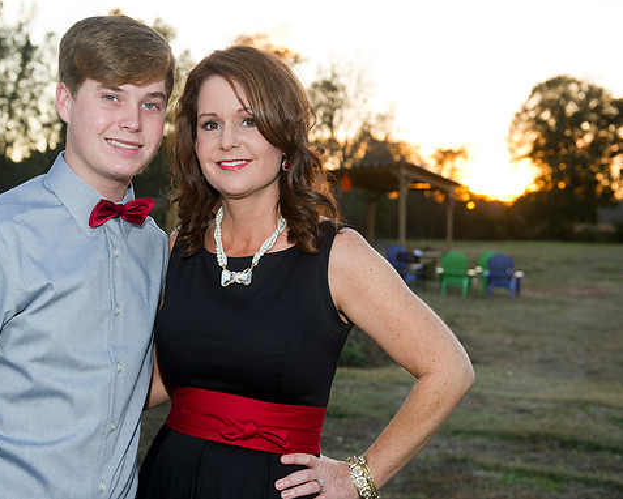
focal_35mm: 57
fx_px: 1051
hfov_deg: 32.9
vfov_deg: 26.7
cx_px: 246
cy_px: 248
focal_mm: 50
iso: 640
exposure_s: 1/250
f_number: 4.5
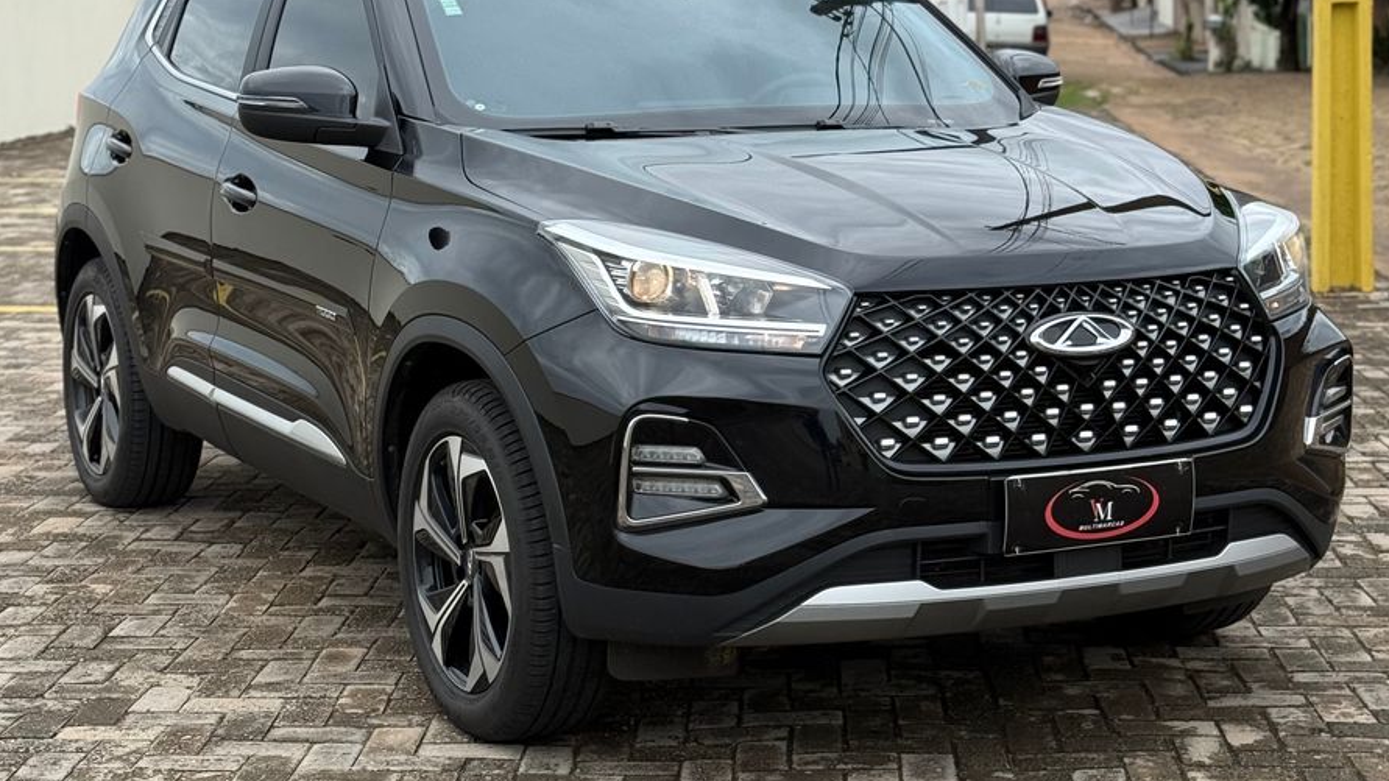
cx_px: 710
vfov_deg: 21.4
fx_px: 2062
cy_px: 304
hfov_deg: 37.2
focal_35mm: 56
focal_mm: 6.76
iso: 64
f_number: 1.78
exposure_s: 1/2415
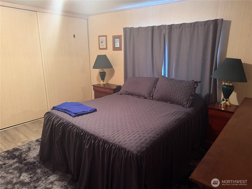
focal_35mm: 24
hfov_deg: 71.6
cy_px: 94
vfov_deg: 56.8
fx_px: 175
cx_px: 126
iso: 800
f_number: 1.78
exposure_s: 1/30
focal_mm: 6.76
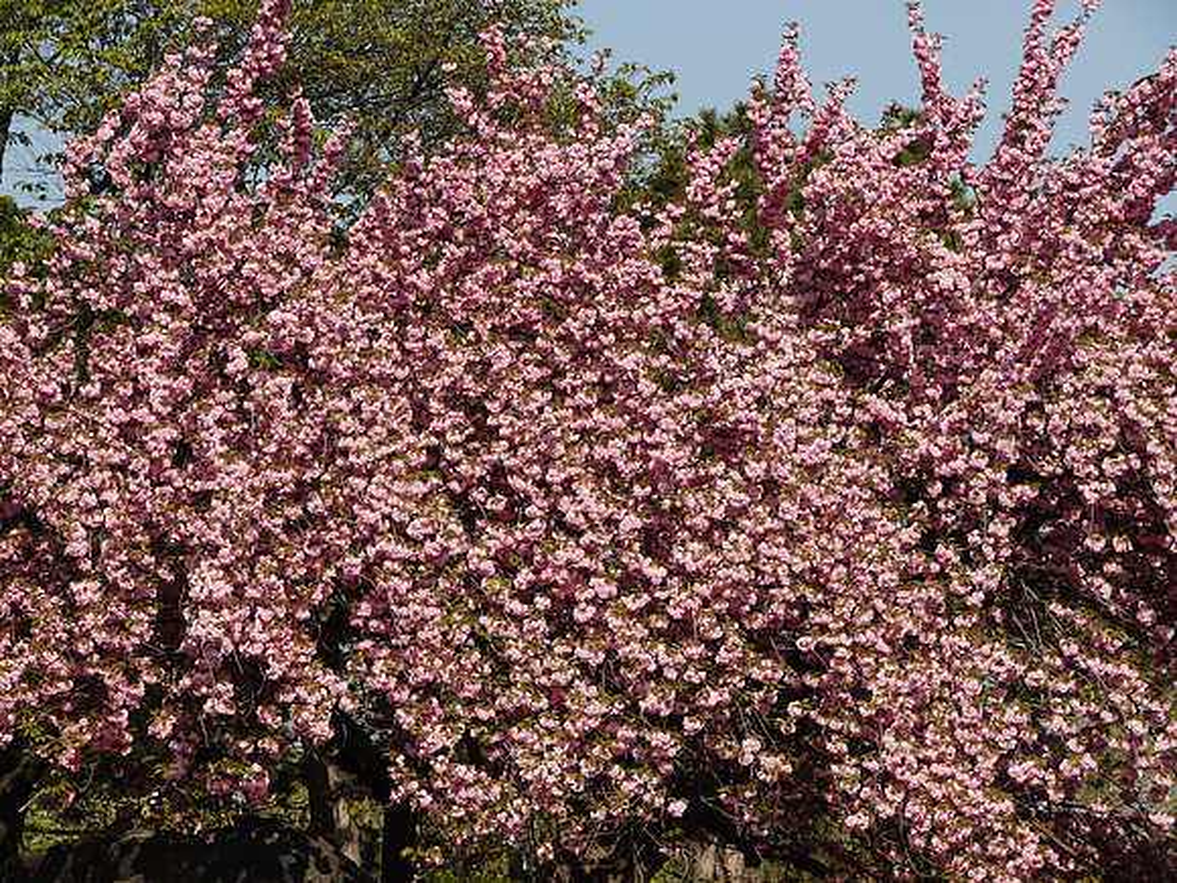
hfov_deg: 9.9
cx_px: 588
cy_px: 442
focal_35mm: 200
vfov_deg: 7.4
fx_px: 6800
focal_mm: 100
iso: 100
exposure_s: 1/320
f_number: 8
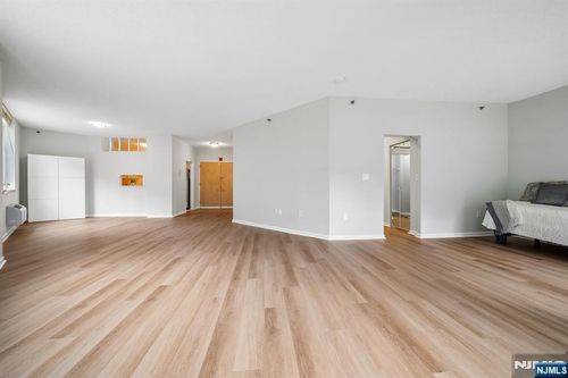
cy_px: 189
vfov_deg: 85.4
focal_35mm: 13
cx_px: 284
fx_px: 205
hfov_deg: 108.3
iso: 100
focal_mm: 13
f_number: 10
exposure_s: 1/2
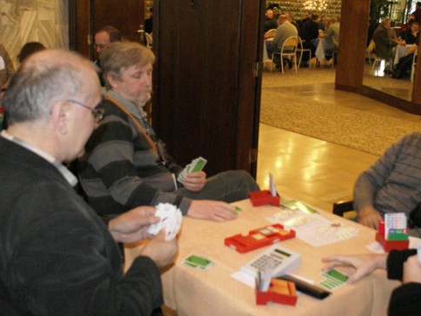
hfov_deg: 44.6
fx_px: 511
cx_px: 249
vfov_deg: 34.4
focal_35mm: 42
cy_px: 164
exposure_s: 1/30
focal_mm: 20
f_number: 4
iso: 1600
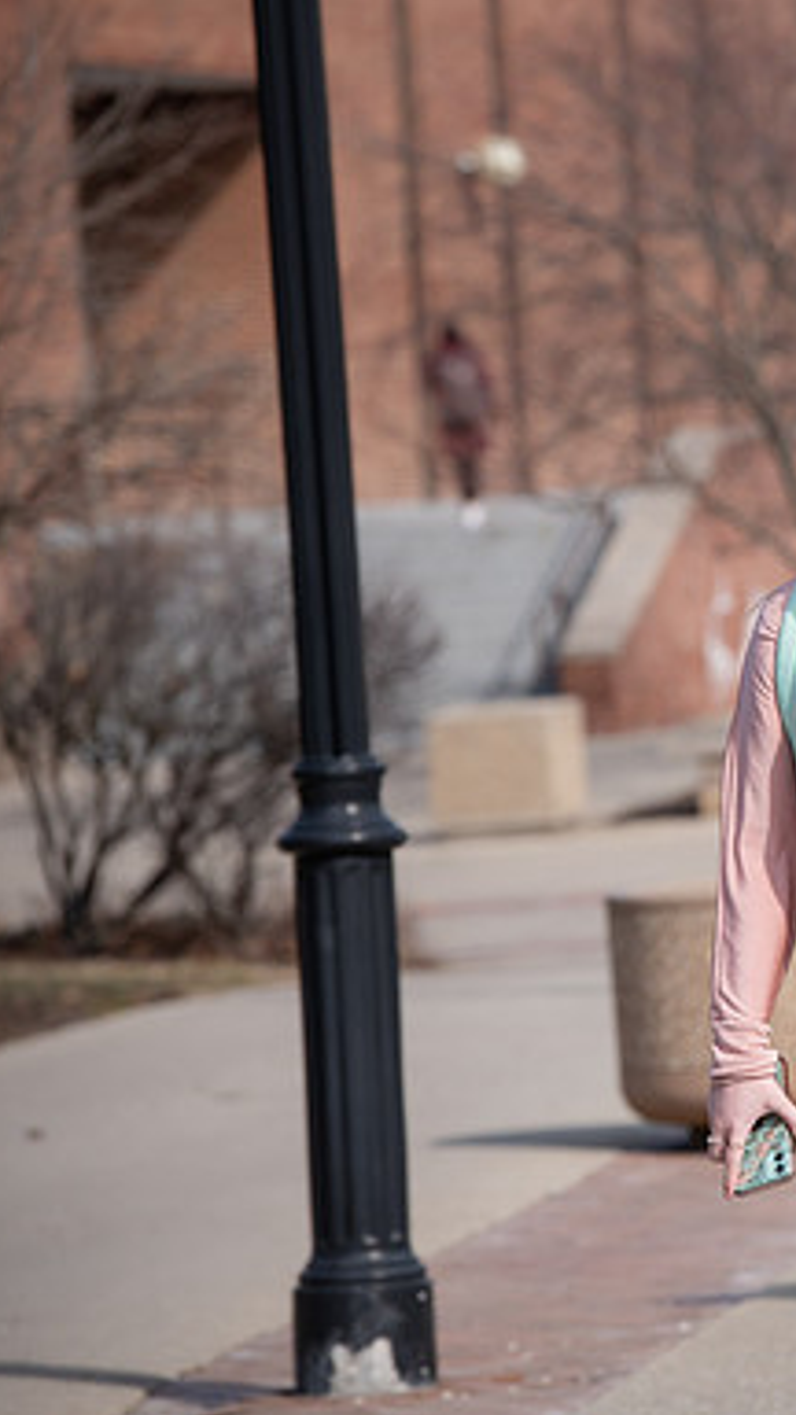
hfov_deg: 4.2
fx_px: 10694
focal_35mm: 285
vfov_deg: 7.6
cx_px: 1047
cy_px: 709
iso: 250
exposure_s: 1/640
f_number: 6.3
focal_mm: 180
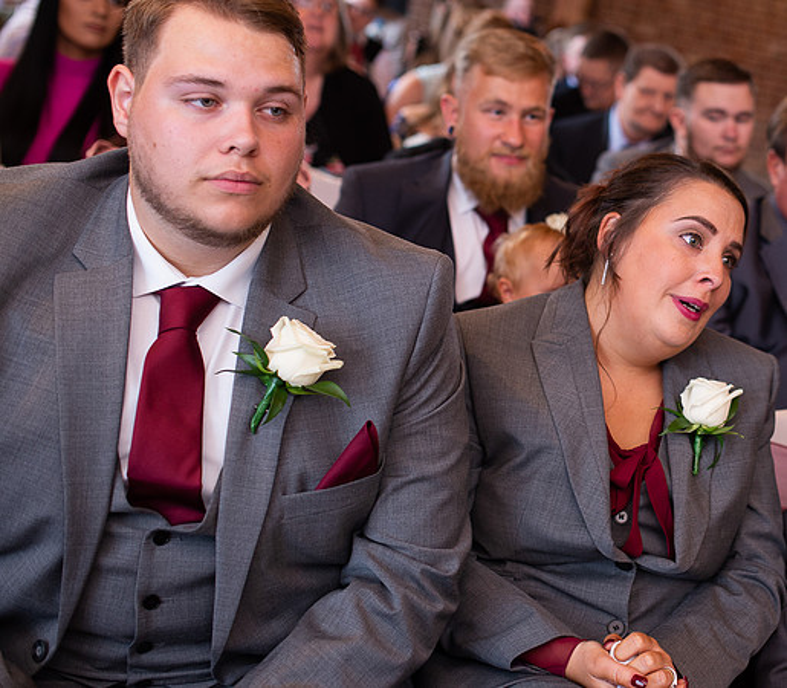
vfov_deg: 27.3
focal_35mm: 58
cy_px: 299
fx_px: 1413
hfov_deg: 30.1
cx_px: 672
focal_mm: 35
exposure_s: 1/100
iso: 640
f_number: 2.5
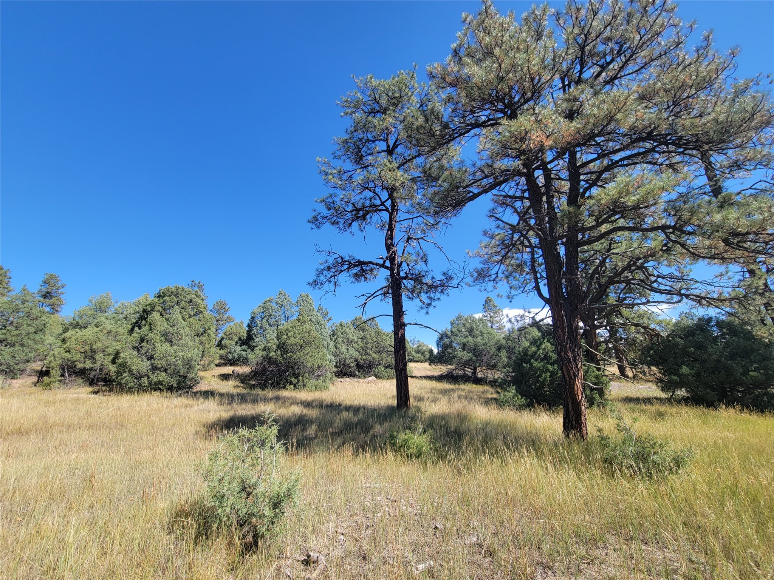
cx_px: 387
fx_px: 291
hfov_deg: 106.2
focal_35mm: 13
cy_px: 290
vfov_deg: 89.9
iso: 50
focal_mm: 2.2
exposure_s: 1/848
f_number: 2.2
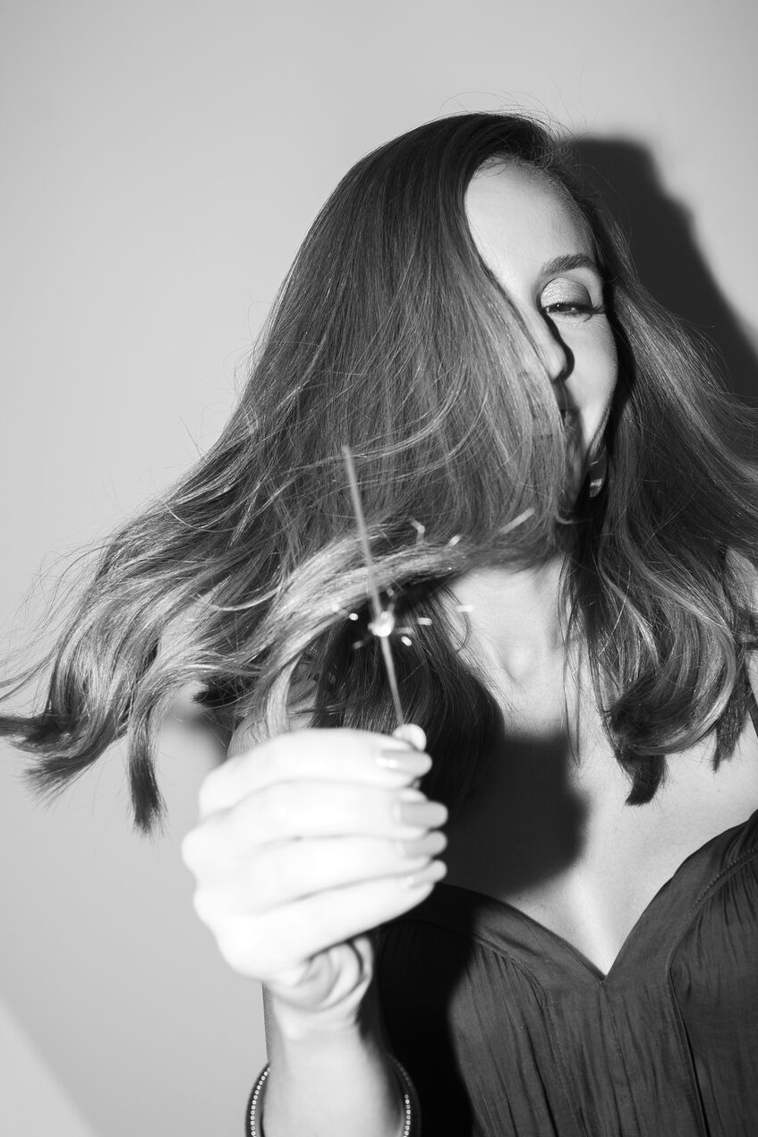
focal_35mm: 43
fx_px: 1358
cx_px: 373
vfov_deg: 45.4
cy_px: 576
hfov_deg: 31.2
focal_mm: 28
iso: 64
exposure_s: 1/125
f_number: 5
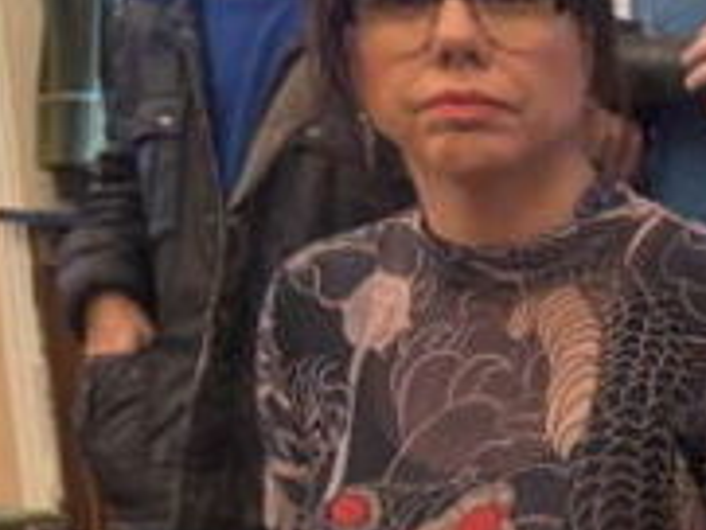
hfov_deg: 12.3
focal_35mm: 136
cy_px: 733
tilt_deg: -14.1
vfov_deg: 10.6
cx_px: 1537
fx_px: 2776
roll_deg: -0.1
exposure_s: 1/50
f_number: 1.78
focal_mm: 6.76
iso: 250
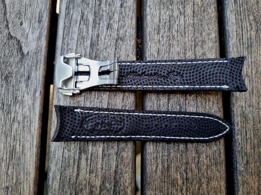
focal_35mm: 26
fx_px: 196
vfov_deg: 53.1
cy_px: 98
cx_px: 130
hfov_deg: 67.3
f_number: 1.8
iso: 50
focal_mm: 5.4
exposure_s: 1/100
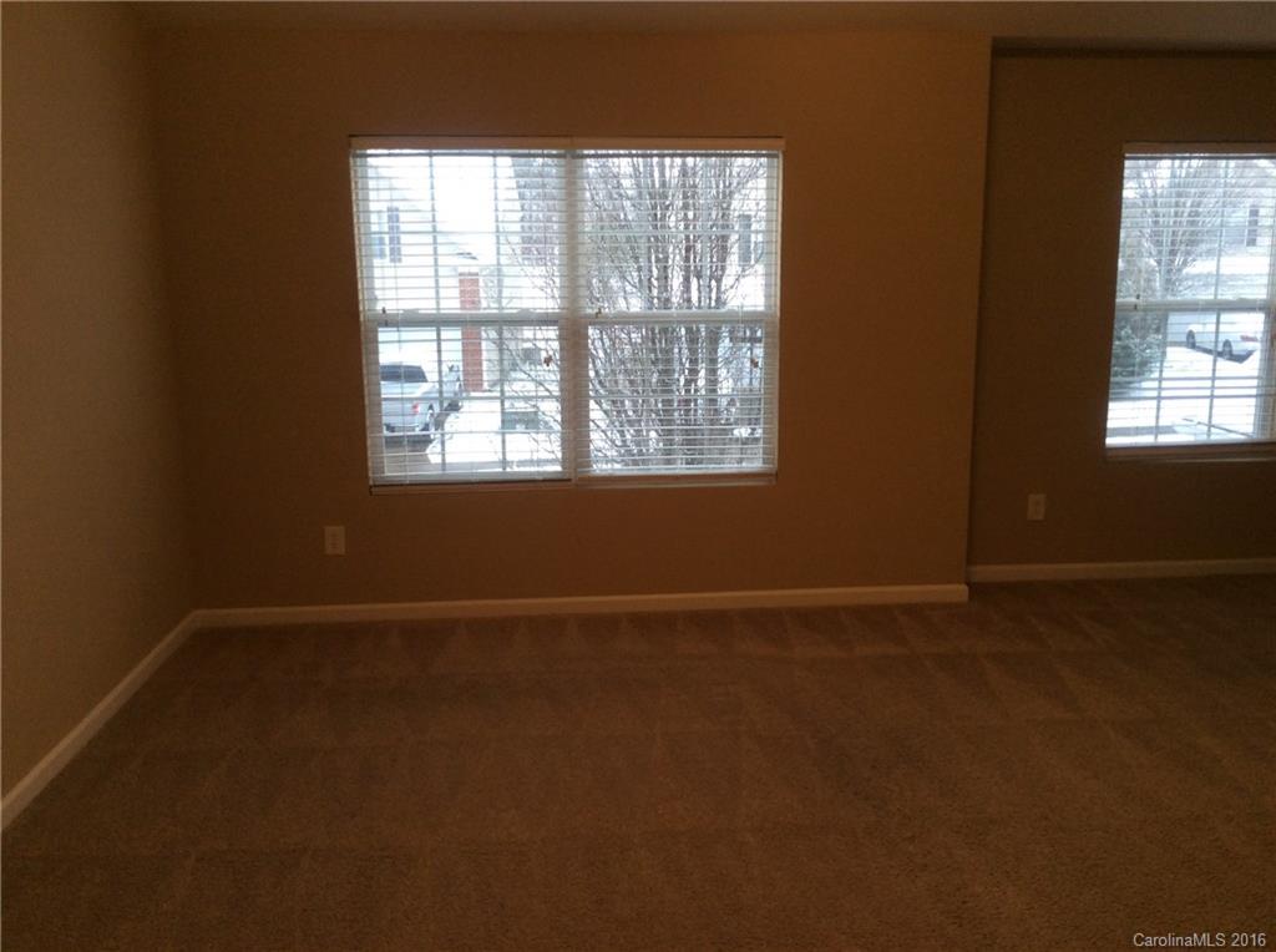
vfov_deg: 44.0
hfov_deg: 56.9
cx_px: 638
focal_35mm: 32
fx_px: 1177
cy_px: 476
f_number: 2.4
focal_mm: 3.3
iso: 50
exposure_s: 1/24
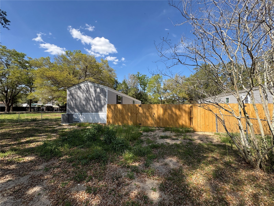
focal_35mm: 14
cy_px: 103
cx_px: 137
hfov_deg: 102.1
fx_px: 111
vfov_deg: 85.7
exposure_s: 1/1034
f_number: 2.2
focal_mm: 2.22
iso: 50
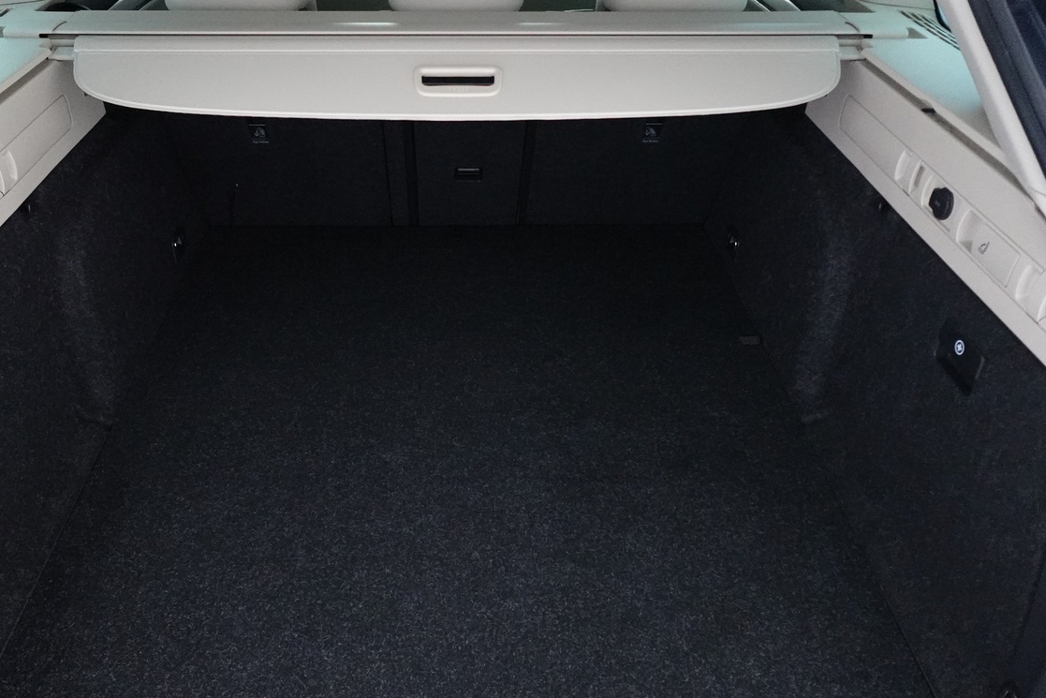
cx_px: 457
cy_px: 356
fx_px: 843
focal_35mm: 29
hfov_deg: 63.4
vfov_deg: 45.0
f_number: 2
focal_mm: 7.6
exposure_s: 1/80
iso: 2000
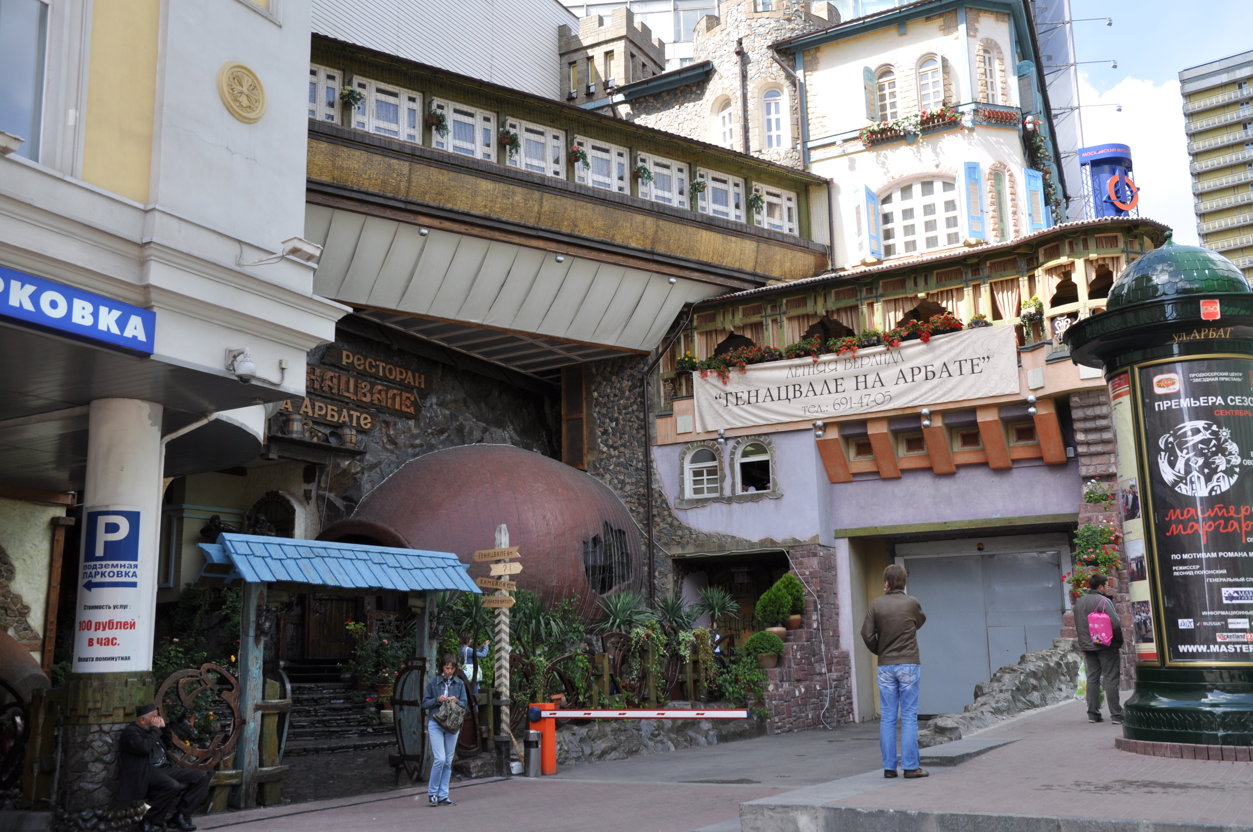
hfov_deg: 57.3
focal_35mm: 33
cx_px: 626
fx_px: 1147
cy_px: 416
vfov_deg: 39.9
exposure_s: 1/200
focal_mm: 22
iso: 200
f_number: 7.1
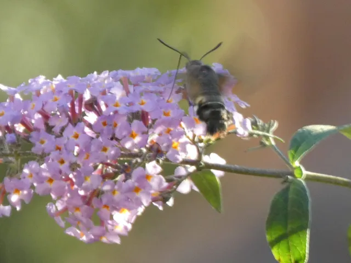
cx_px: 176
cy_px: 132
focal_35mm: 947
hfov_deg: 2.1
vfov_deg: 1.6
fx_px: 9602
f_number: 5.6
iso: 400
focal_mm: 169.6
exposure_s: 1/125
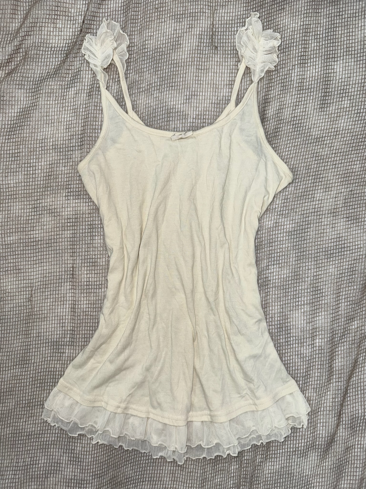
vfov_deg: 71.6
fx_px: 338
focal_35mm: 24
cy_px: 244
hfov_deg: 56.8
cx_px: 183
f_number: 1.78
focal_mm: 6.76
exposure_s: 1/63
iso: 50
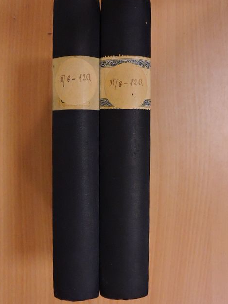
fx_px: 316
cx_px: 112
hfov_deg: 39.7
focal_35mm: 36
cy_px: 149
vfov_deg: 51.3
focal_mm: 6.3
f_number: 3.8
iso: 1600
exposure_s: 1/100
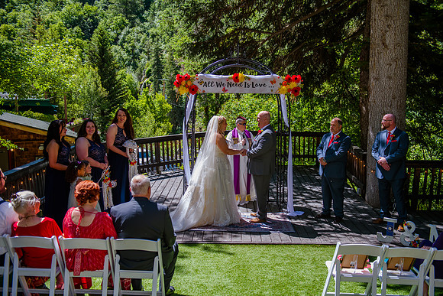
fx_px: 468
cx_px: 222
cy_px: 148
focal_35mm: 38
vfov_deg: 35.1
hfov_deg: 50.7
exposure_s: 1/500
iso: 160
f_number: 3.5
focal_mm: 38
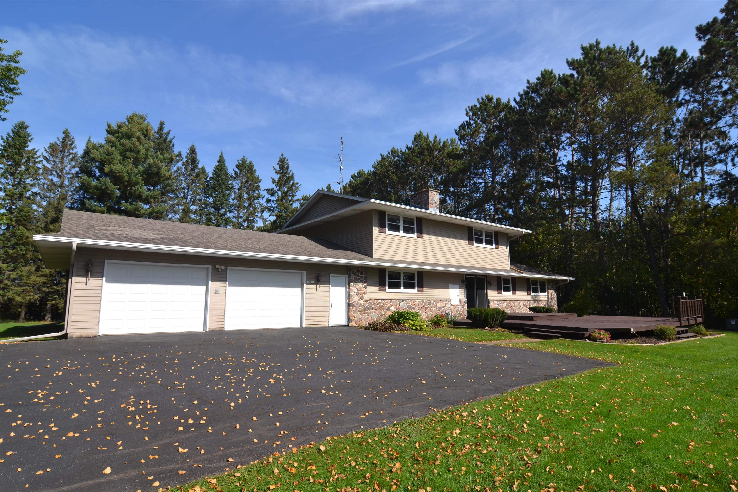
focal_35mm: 18
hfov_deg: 90.0
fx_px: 369
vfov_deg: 67.4
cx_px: 369
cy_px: 246
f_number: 8
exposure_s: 1/250
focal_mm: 12
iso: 100
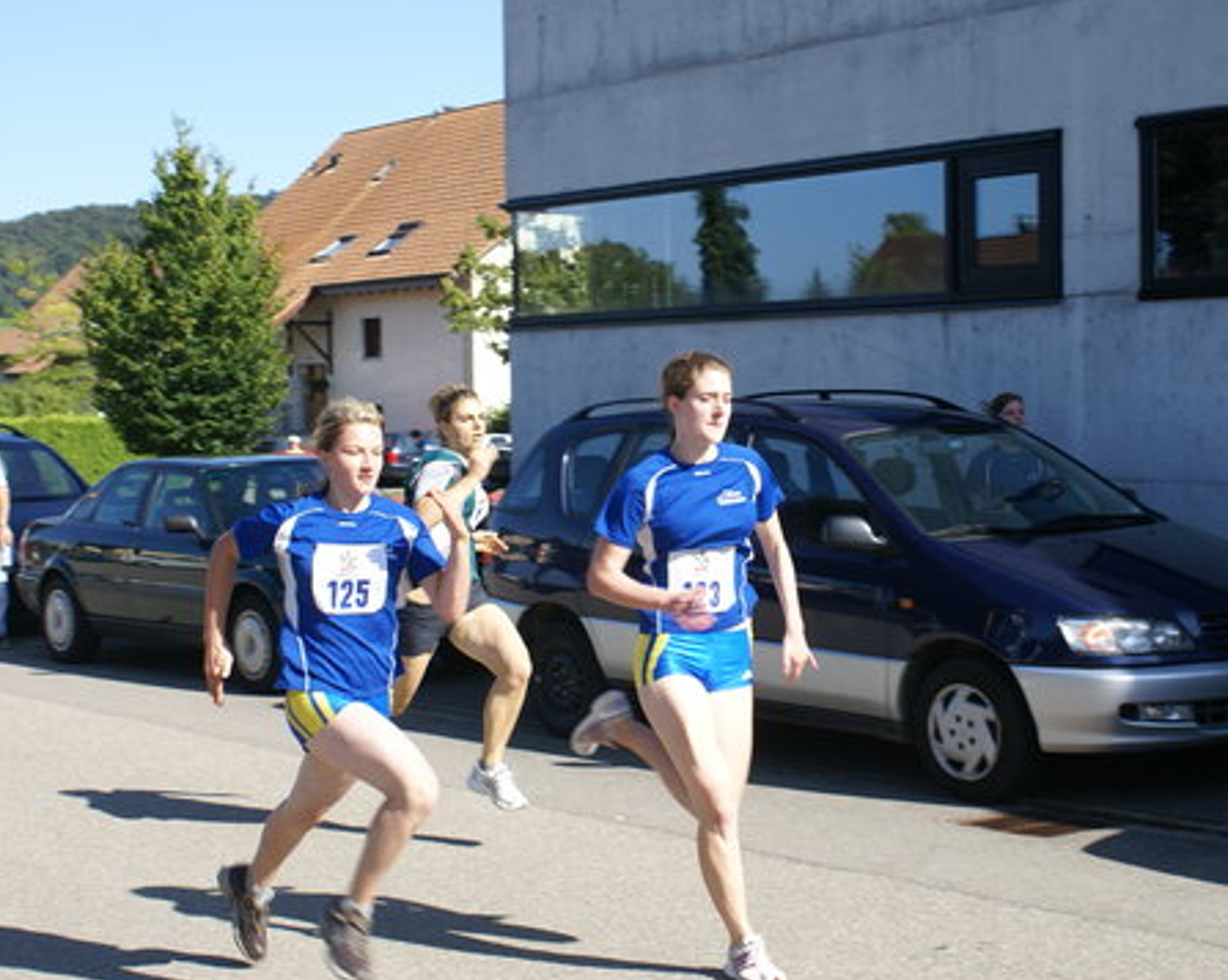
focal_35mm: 60
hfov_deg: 31.7
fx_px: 2164
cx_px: 690
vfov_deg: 25.5
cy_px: 491
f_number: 6.3
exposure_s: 1/200
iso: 100
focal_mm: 35
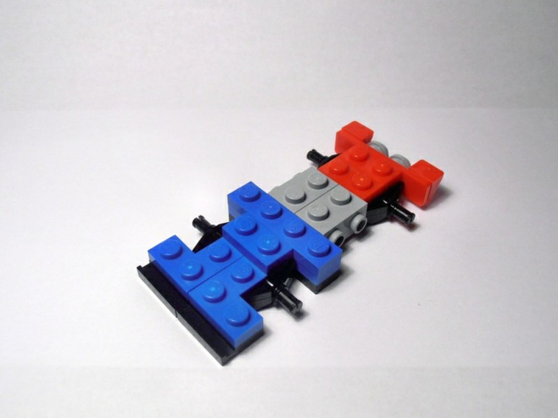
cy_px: 209
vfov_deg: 38.7
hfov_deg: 50.1
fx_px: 596
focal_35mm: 37
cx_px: 279
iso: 80
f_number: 3.9
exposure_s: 1/80
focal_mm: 6.61
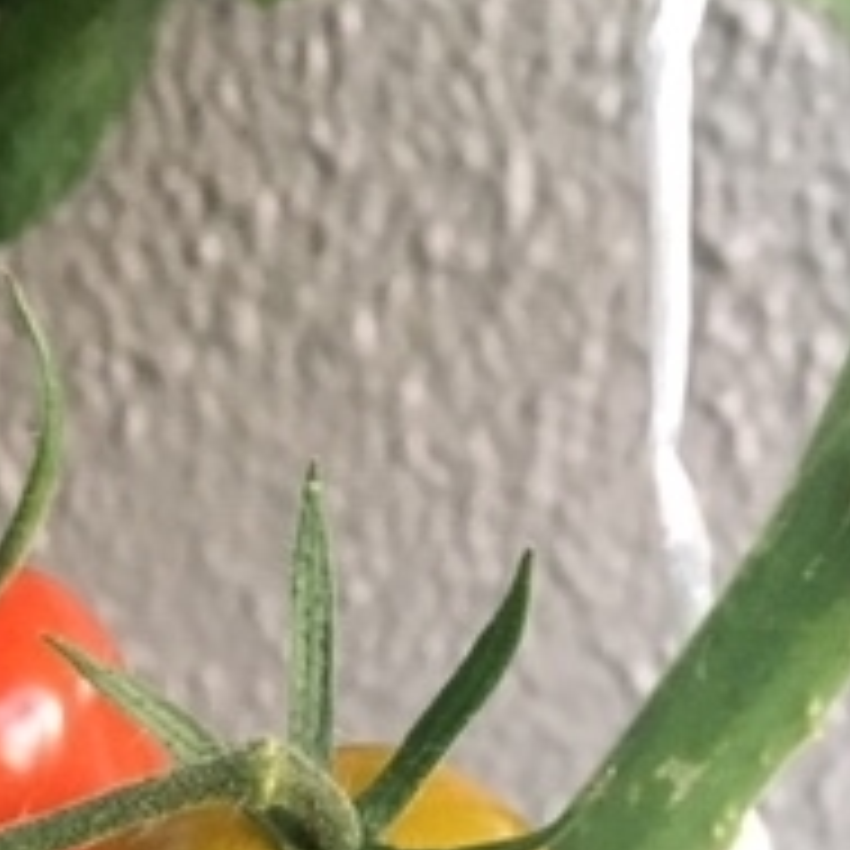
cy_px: 1354
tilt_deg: -20.6
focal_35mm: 87
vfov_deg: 17.5
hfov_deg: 19.9
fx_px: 2417
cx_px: 279
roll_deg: +6.0
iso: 200
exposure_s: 1/30
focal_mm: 4.15
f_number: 2.2
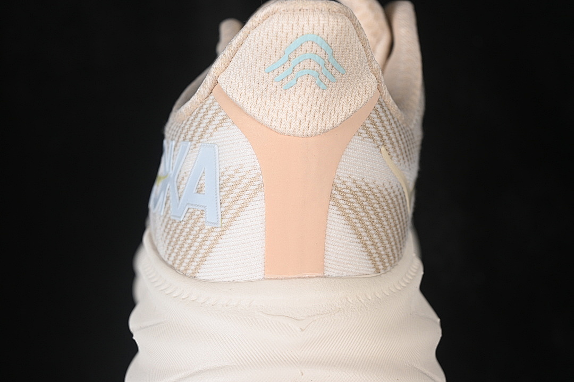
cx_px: 287
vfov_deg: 18.2
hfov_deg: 27.0
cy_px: 191
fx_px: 1196
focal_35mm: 75
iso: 160
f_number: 7.1
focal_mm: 50
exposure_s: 1/80
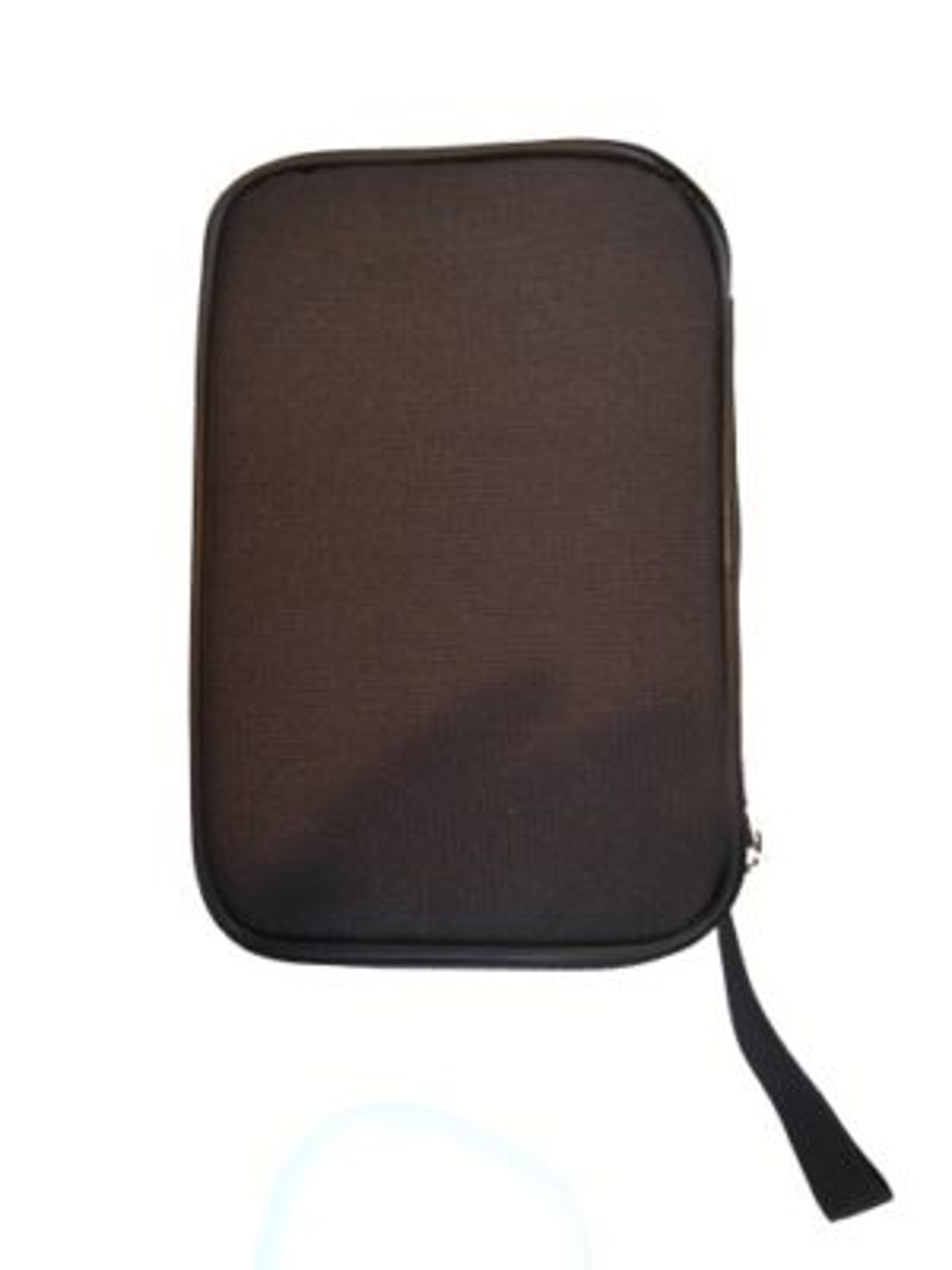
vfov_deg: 61.7
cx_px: 476
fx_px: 1063
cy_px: 635
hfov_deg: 48.2
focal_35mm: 29
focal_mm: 6
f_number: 2
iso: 200
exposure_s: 1/60
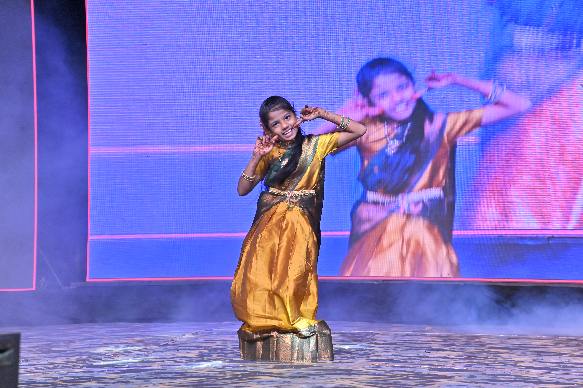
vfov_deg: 42.9
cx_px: 292
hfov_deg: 61.1
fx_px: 494
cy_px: 194
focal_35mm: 30
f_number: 8
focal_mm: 30.5
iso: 640
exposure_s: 1/200
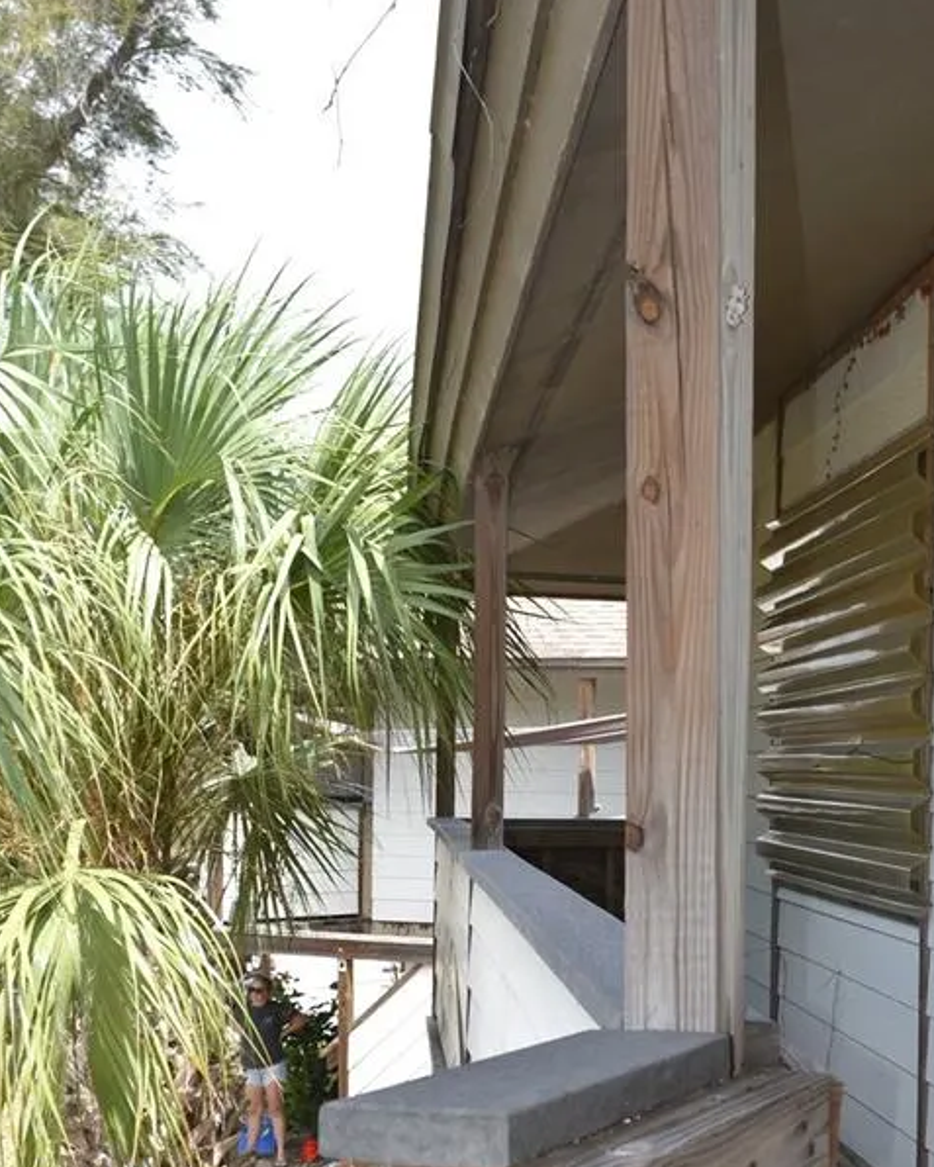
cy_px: 828
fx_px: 1762
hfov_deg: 28.9
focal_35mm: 51
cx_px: 769
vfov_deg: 36.1
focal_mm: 18
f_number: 6.3
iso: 100
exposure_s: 1/160
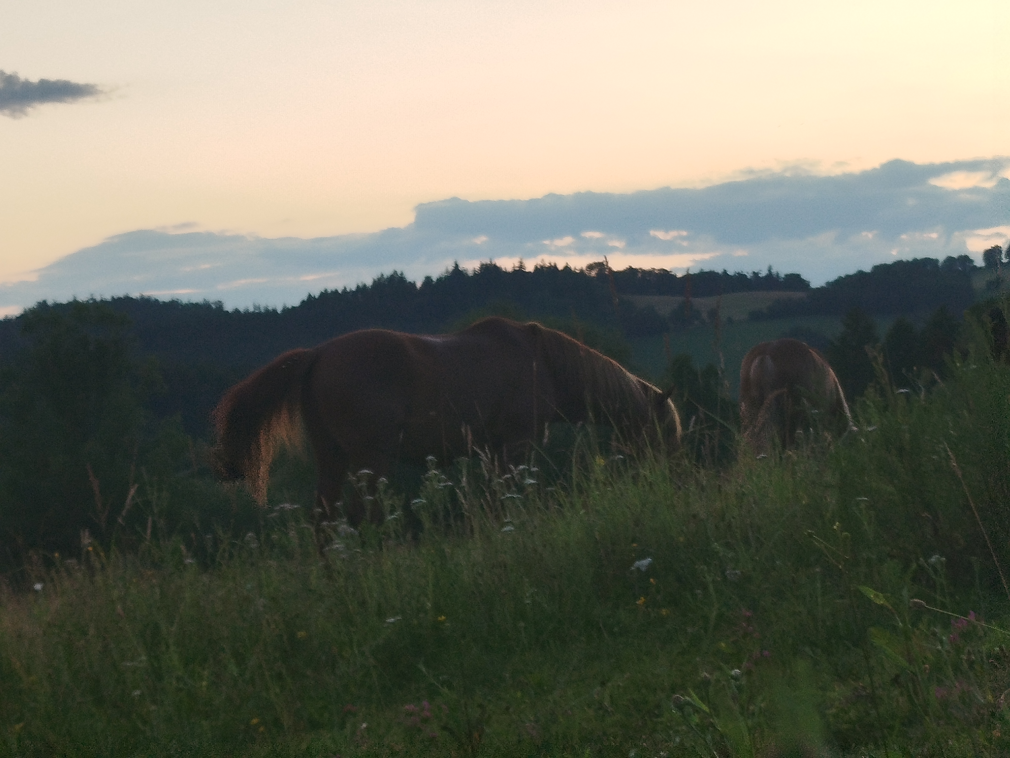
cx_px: 505
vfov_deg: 45.4
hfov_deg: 58.4
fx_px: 904
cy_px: 379
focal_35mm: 31
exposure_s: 1/120
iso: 64
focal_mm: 5.31
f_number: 1.7
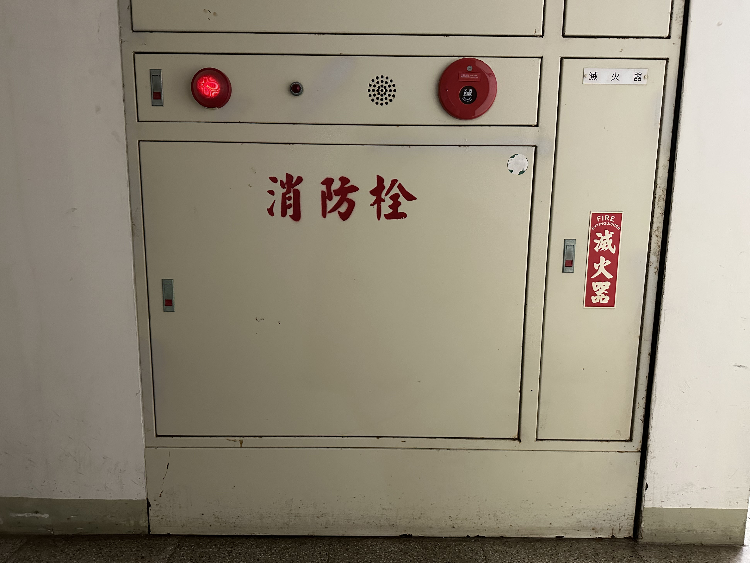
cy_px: 286
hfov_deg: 69.4
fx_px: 542
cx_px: 371
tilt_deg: -9.6
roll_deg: -0.1
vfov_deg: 54.9
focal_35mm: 25
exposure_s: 1/60
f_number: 1.78
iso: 640
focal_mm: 6.86
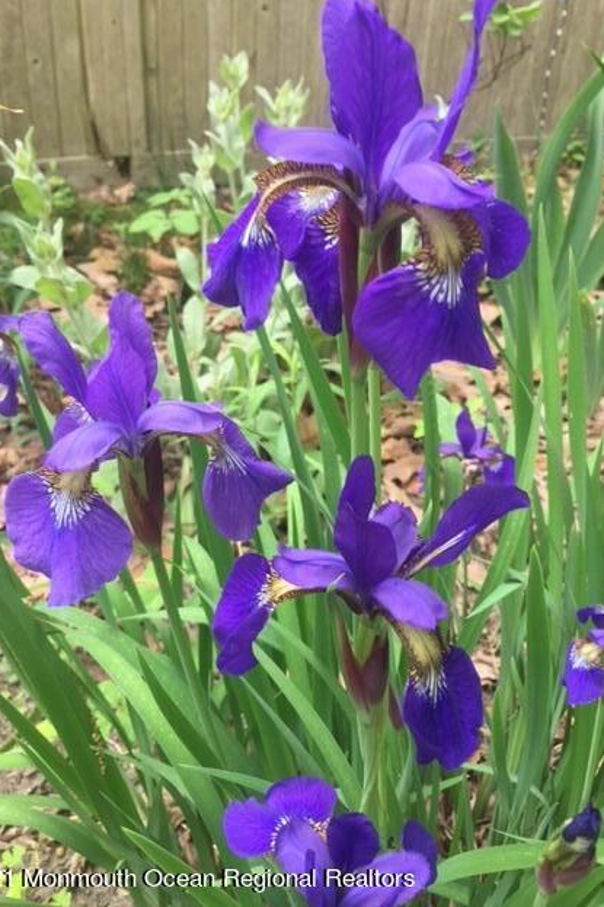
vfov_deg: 60.3
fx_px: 781
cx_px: 285
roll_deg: -1.8
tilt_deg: -34.1
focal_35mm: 31
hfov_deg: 42.3
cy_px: 453
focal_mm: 4.15
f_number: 2.2
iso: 40
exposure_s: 1/60
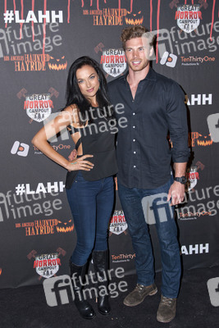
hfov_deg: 41.1
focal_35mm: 32
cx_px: 110
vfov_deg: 58.7
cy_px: 164
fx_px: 292
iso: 400
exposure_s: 1/400
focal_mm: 32
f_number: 4.5
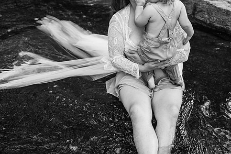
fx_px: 295
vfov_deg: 29.1
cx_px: 120
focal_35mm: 46
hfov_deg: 42.7
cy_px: 55
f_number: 2.8
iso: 500
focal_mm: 35
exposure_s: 1/1000
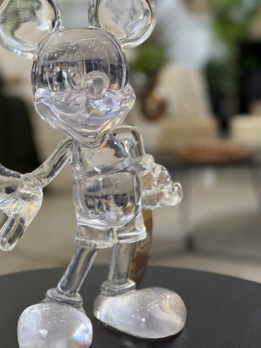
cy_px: 178
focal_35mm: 64
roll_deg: +0.0
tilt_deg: -9.5
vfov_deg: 30.3
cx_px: 88
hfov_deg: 22.8
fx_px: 643
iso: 100
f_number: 1.78
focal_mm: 6.76
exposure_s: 1/60
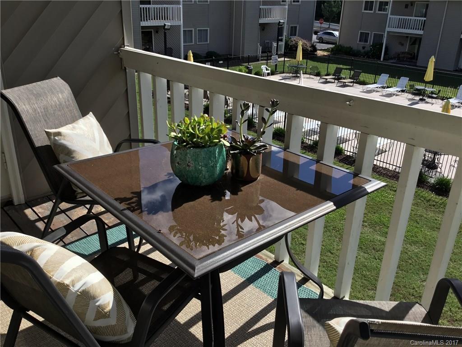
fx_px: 414
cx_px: 231
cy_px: 174
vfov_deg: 45.4
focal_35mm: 31
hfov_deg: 58.4
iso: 25
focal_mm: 3.3
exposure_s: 1/1072
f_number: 2.4
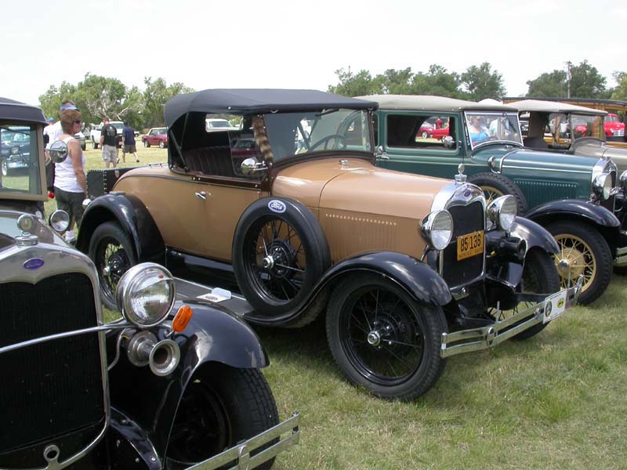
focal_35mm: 38
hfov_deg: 49.0
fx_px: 688
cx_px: 314
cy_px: 235
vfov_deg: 37.7
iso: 100
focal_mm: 7.85
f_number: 6
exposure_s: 1/210
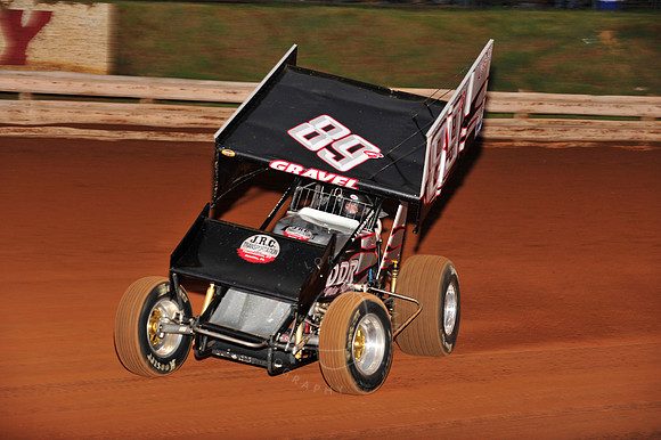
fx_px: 2202
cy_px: 220
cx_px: 330
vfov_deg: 11.4
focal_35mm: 120
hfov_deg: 17.1
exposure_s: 1/320
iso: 800
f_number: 5.6
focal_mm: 120
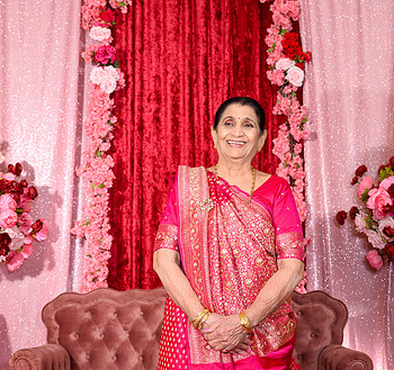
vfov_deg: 23.9
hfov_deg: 25.4
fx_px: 875
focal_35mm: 70
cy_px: 195
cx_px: 186
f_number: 4
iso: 1000
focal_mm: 40
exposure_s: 1/125
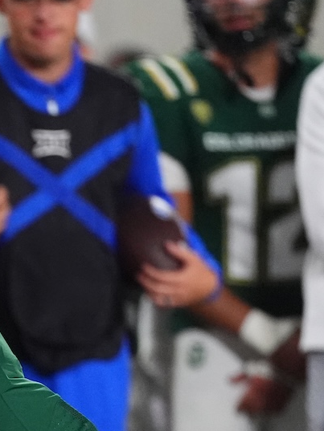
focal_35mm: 2128
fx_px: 26546
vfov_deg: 0.9
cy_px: 425
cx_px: -199
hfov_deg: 0.7
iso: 5000
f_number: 4
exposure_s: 1/2000
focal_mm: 600
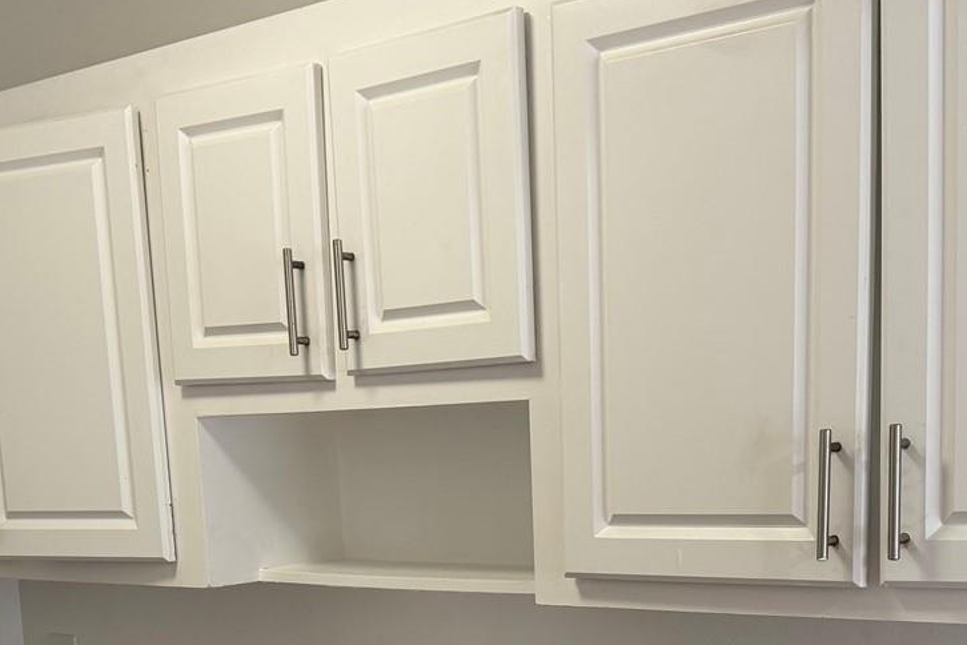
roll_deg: +2.2
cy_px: 698
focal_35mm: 55
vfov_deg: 23.2
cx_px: 491
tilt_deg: -10.3
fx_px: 1477
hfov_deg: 36.2
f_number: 1.78
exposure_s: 1/60
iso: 160
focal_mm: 6.76
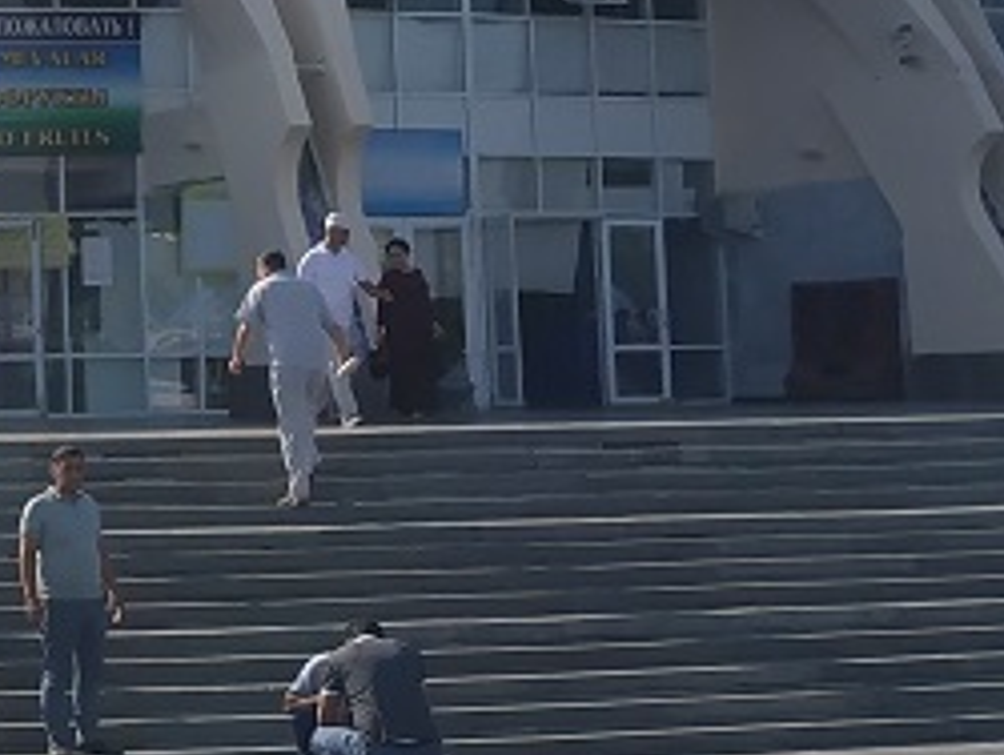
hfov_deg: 18.9
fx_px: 2787
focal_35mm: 96
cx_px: -297
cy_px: 80
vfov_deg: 15.3
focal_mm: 3.94
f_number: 1.9
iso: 160
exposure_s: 1/3937
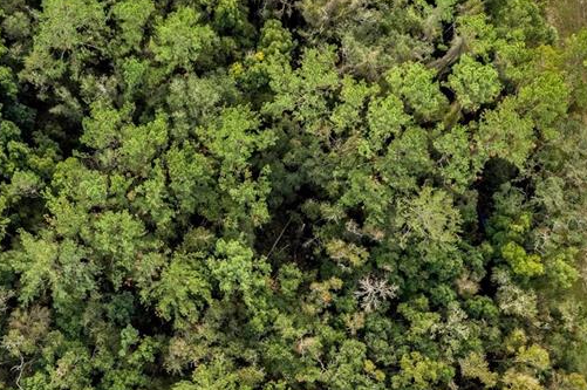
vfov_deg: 28.9
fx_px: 733
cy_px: 332
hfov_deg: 43.5
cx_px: 245
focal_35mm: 45
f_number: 2.8
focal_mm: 8.38
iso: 140
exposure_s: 1/320
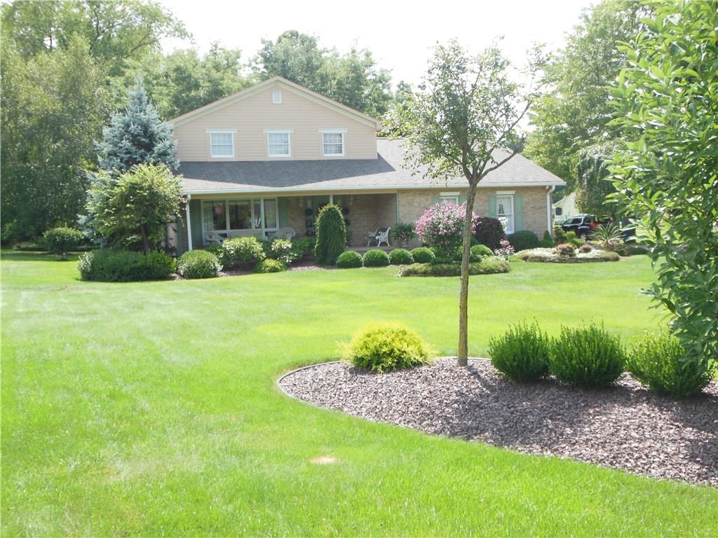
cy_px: 269
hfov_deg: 49.0
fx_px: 788
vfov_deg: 37.7
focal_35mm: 38
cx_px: 359
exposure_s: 1/320
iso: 125
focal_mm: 6.8
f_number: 3.6
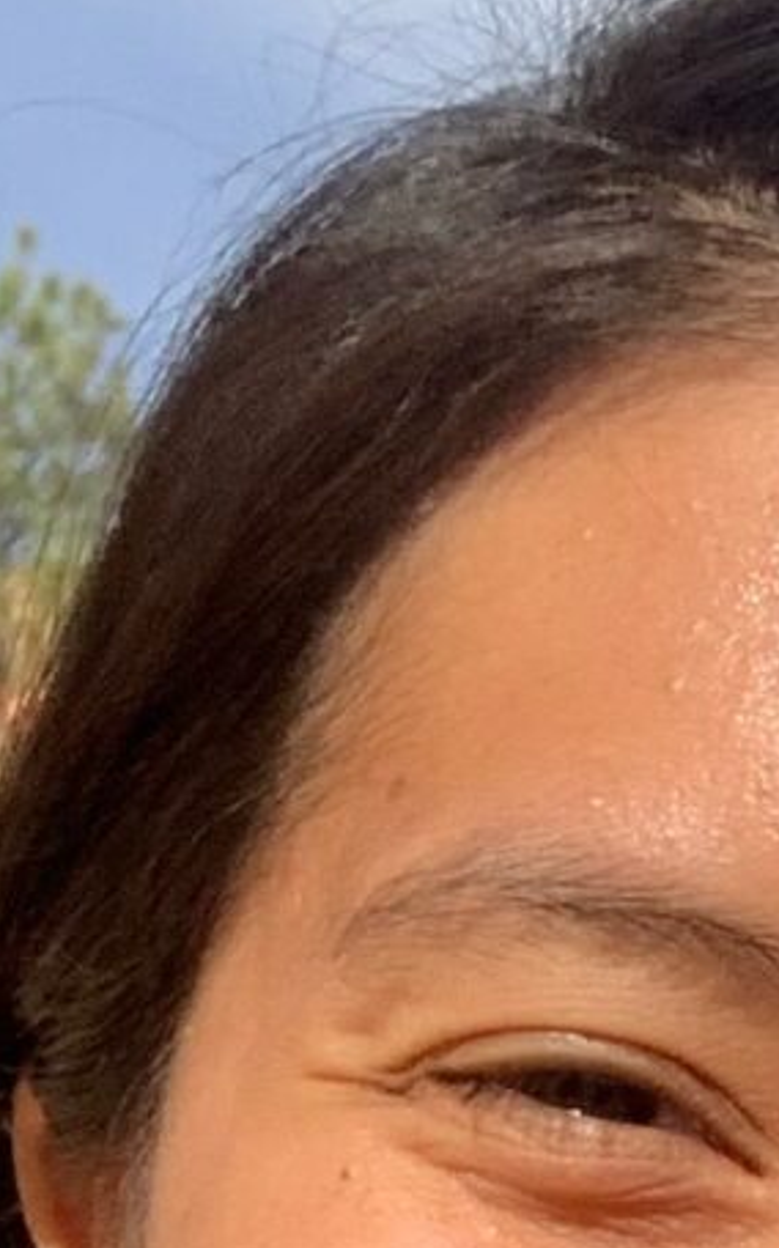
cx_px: 1662
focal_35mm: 191
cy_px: 2142
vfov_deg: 10.4
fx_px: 6494
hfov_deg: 6.6
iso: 16
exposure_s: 1/584
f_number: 2.2
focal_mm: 2.87
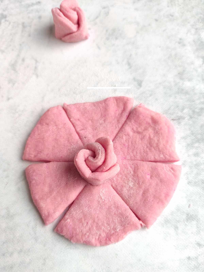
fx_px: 196
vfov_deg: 69.4
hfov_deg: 54.9
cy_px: 136
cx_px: 102
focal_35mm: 25
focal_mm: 5.4
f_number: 1.9
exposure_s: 1/152
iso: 50
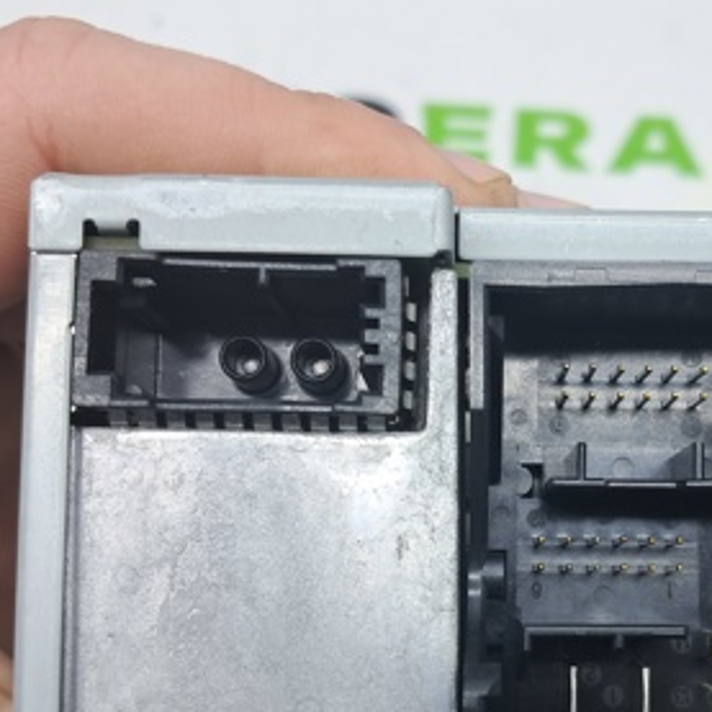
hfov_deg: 30.6
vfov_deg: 30.8
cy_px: 485
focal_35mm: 55
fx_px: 1280
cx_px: 532
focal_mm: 4
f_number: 1.8
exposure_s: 1/60
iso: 50
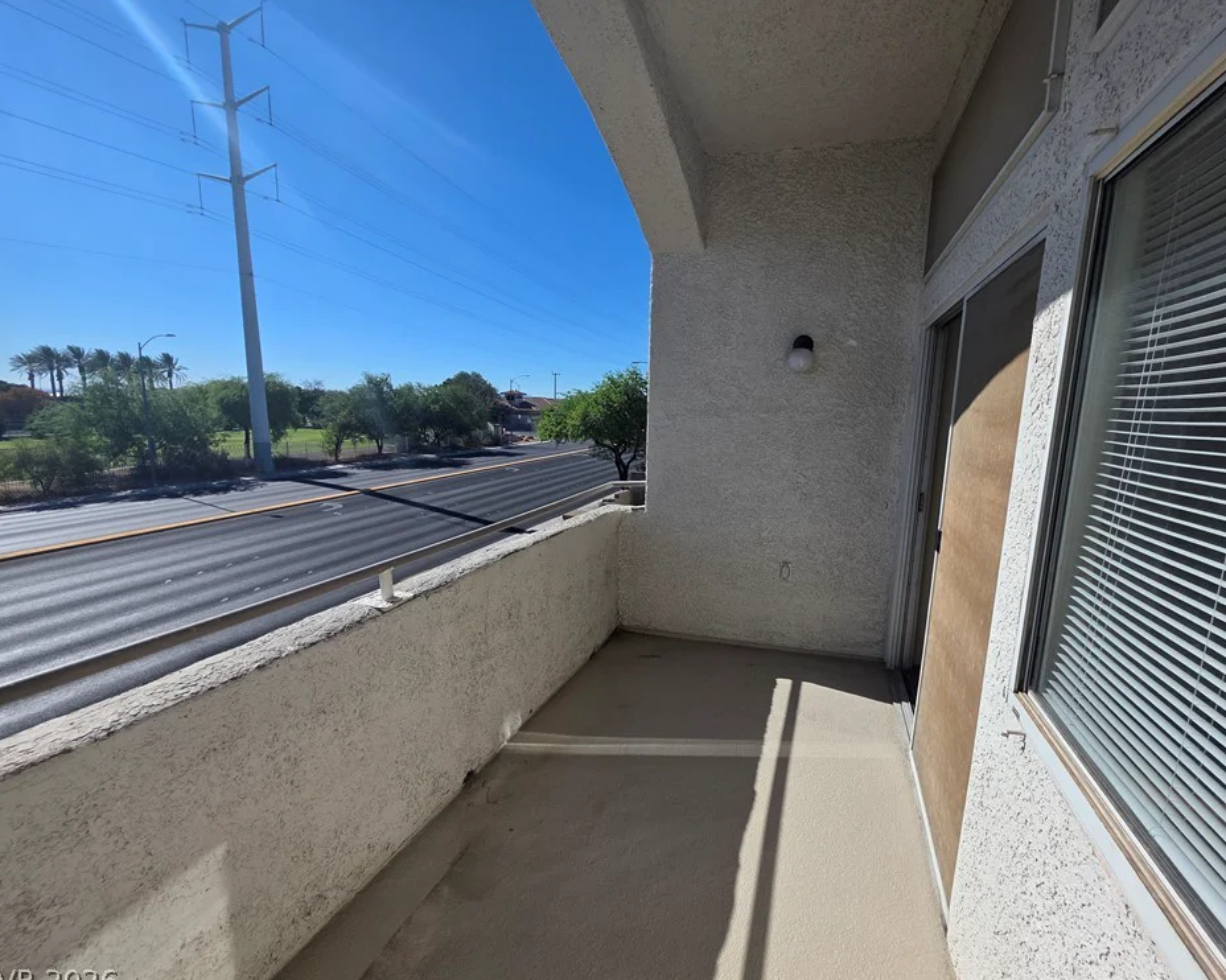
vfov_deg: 88.0
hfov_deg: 100.6
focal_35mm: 14
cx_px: 650
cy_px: 495
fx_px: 508
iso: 40
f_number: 1.9
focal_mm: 2.2
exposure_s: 1/3521
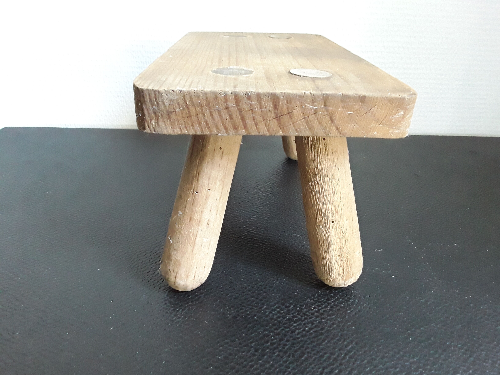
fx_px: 390
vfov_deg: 51.4
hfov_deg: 65.3
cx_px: 250
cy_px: 188
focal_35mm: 27
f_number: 1.9
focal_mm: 2.91
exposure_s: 1/60
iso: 400
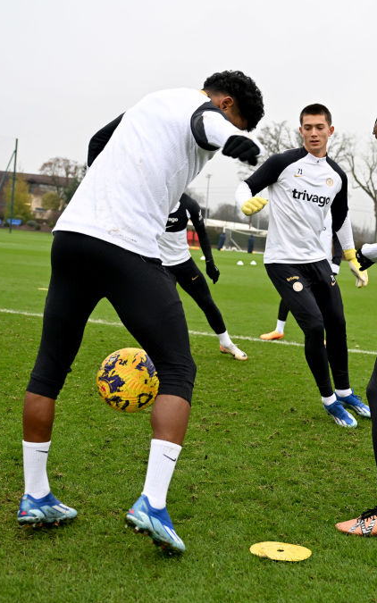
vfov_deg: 39.0
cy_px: 303
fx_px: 851
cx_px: 277
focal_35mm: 52
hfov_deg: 24.7
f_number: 3.5
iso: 800
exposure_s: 1/1000
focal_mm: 33.5
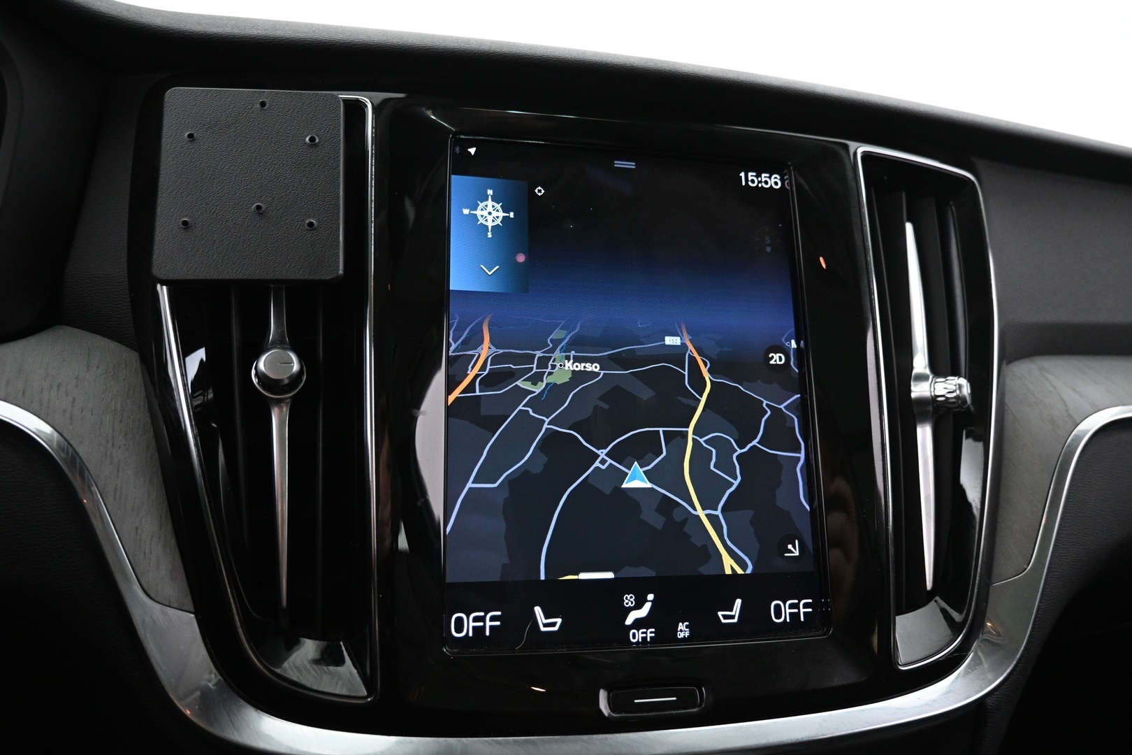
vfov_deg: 53.1
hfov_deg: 73.7
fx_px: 755
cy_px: 378
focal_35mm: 24
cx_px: 566
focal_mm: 16
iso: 1600
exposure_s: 1/20
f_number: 3.5
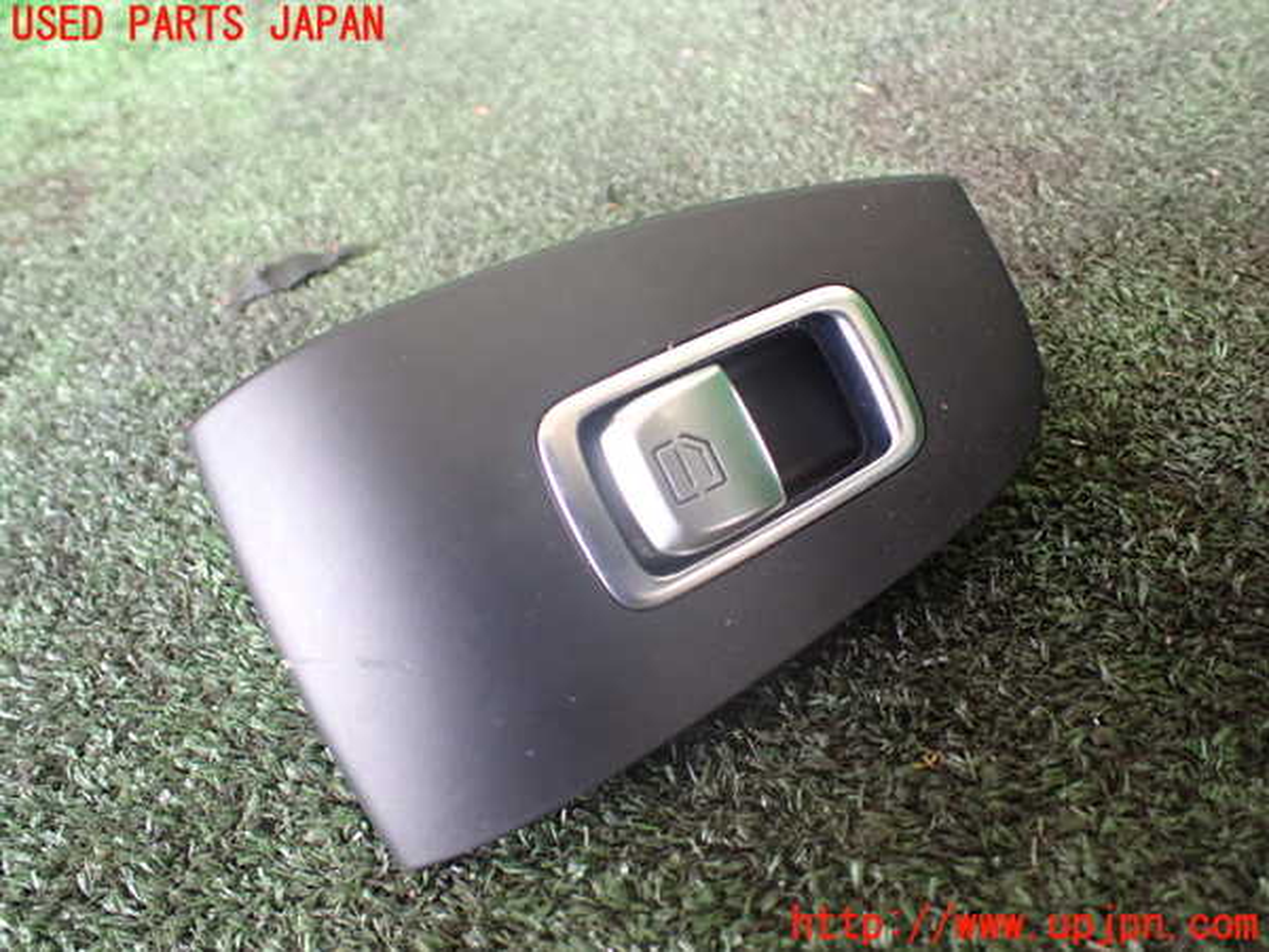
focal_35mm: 30
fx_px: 1100
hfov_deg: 60.0
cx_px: 634
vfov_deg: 46.8
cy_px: 476
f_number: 2.3
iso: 800
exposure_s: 1/40
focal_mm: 5.4
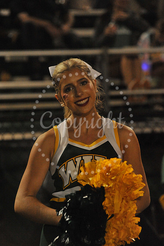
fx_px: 1163
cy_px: 123
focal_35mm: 170
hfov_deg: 8.1
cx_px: 82
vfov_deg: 12.1
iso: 6400
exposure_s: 1/250
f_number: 5
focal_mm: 170
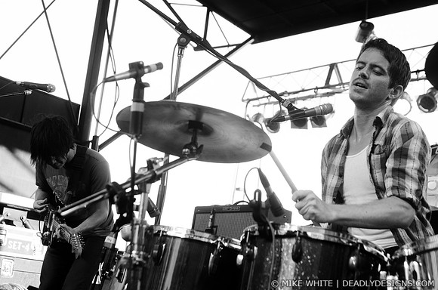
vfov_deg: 25.6
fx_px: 637
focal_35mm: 52
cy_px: 145
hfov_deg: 37.9
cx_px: 219
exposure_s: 1/800
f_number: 3.5
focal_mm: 35
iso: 400
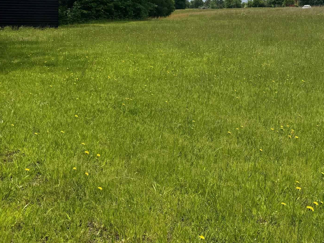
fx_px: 496
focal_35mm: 53
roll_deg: -0.2
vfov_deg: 26.2
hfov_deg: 35.8
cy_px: 4
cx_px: 218
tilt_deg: +2.8
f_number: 1.78
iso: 80
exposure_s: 1/10417
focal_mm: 6.76
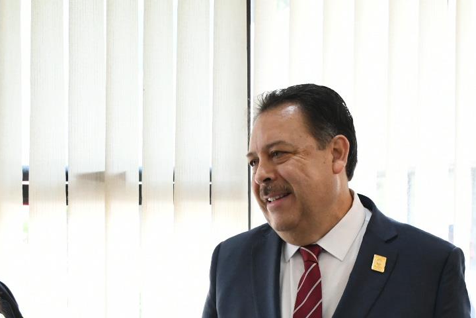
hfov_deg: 18.9
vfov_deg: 12.5
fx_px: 1428
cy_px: 347
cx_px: 195
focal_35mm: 108
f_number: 4
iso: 2500
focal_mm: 32
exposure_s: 1/100
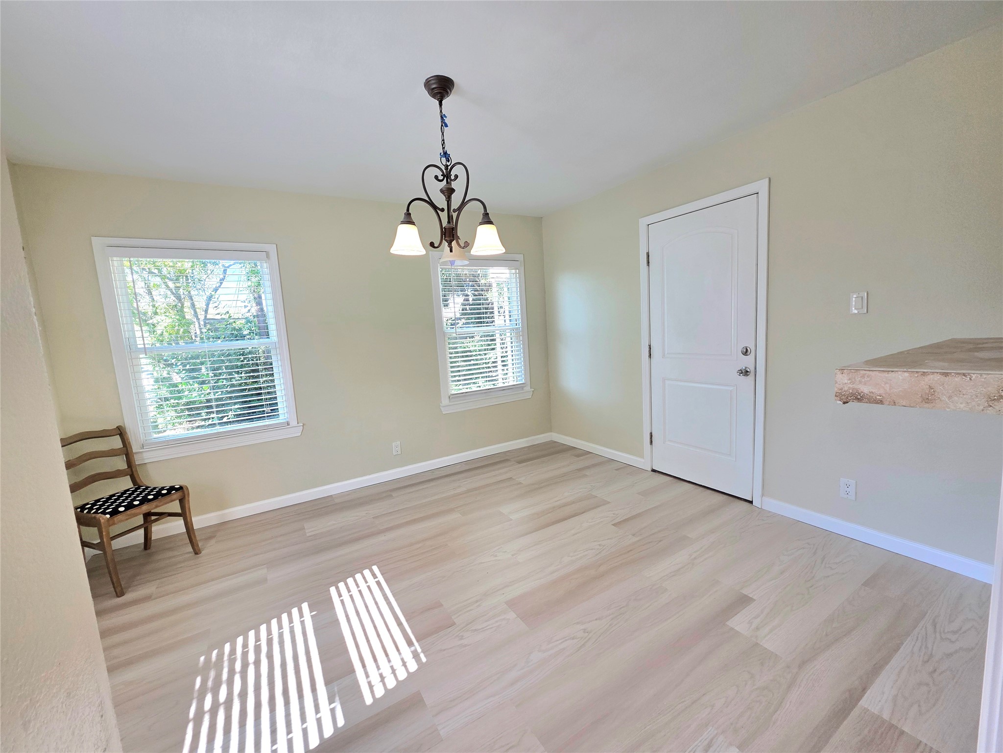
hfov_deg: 106.2
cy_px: 376
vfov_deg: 89.9
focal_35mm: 13
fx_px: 377
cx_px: 502
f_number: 1.9
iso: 40
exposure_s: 1/127
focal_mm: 2.2
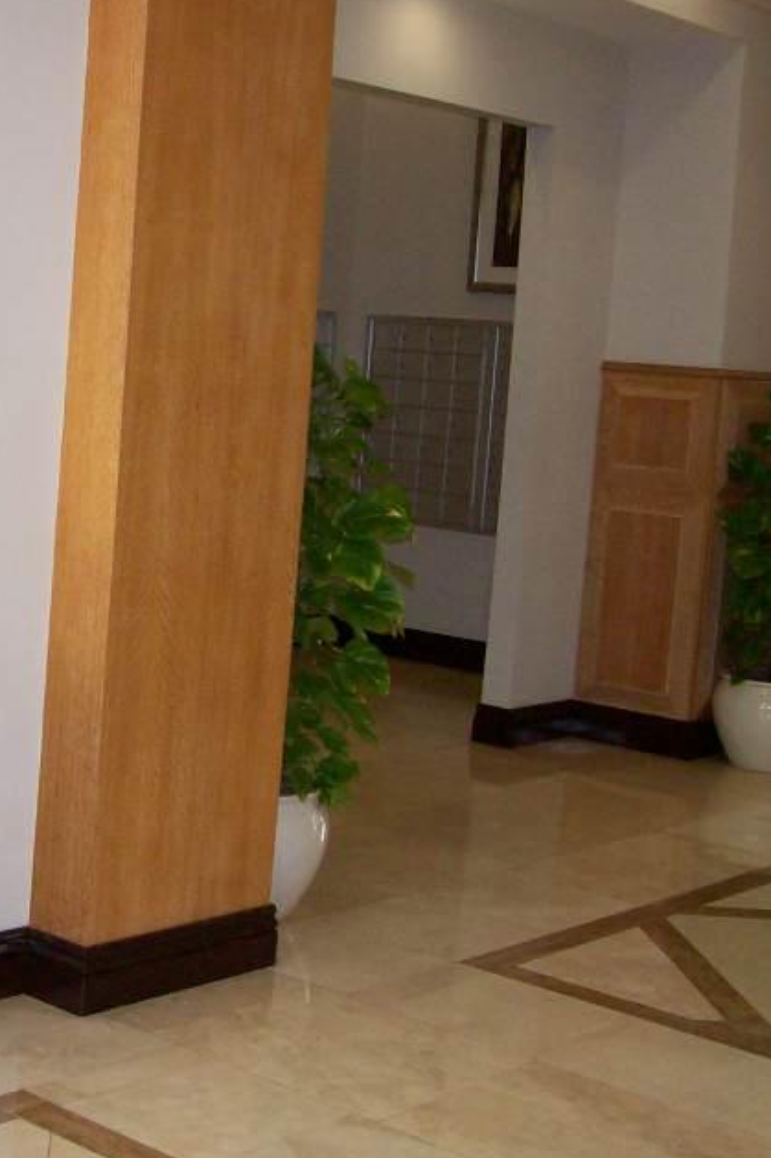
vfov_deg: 32.9
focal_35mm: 61
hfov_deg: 21.3
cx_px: -37
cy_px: 517
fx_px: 1961
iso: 140
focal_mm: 6
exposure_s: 1/64
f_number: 2.7
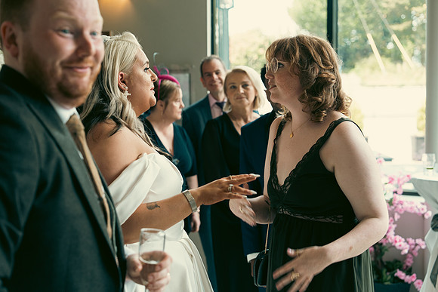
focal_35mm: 56
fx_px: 681
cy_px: 146
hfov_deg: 35.6
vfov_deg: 24.2
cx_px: 219
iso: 500
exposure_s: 1/160
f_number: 3.5
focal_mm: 56
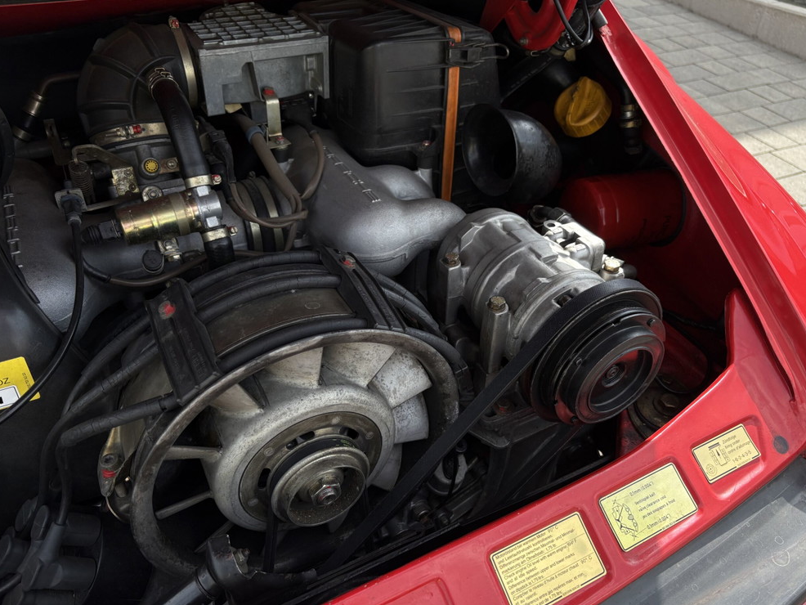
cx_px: 414
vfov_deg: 51.4
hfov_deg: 65.3
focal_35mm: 27
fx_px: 629
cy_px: 301
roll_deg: -2.4
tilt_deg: -37.1
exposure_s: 1/1135
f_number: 1.6
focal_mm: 5.96
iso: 50
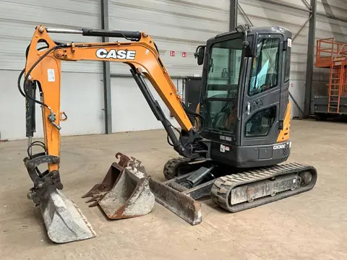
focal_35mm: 29
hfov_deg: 61.7
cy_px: 130
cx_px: 174
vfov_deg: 48.2
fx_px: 291
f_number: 1.8
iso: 80
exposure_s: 1/60
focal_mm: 3
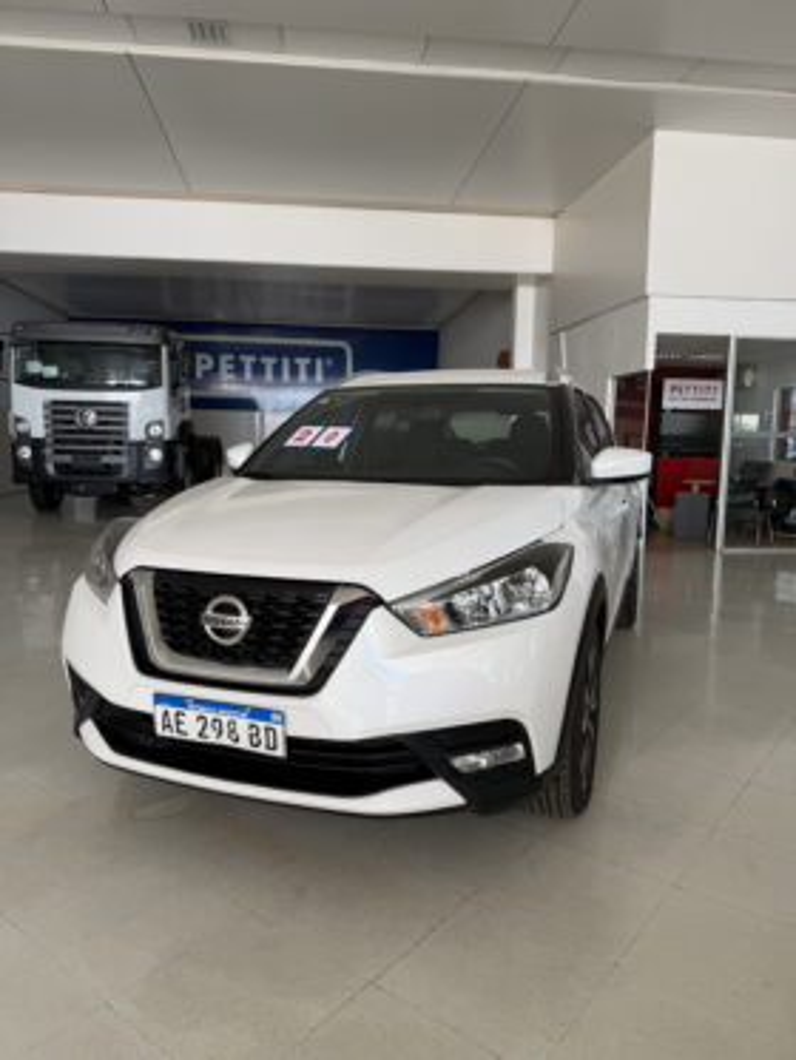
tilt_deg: -7.1
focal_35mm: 24
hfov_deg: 56.8
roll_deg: -1.4
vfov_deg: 71.6
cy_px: 530
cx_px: 398
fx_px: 735
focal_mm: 6.76
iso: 50
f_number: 1.78
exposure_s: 1/121
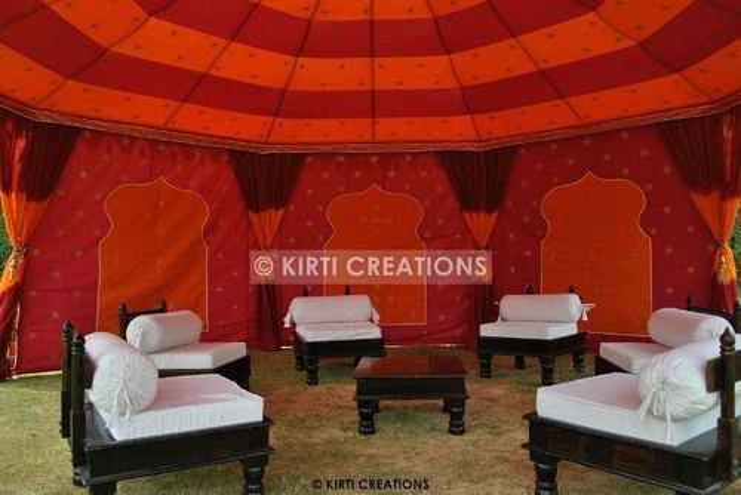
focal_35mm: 27
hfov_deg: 67.4
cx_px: 370
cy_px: 248
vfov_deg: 48.0
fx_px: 556
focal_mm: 18
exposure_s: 1/160
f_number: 6.3
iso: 100
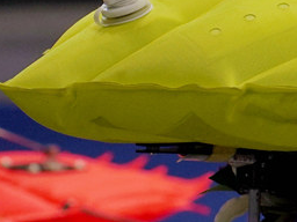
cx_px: 58
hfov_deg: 3.2
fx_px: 5254
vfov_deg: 2.4
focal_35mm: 612
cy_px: 82
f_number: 3.5
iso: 500
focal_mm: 85
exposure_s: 1/500
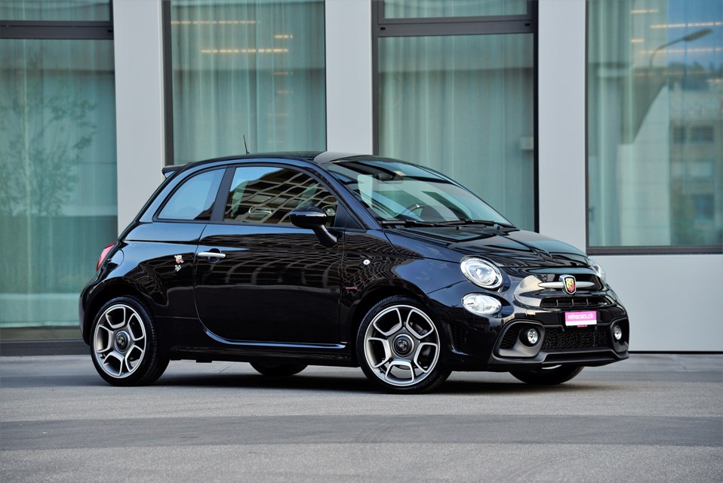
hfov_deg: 17.1
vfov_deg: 11.4
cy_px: 242
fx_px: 2411
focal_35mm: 120
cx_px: 362
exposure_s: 1/100
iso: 400
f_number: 5
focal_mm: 120
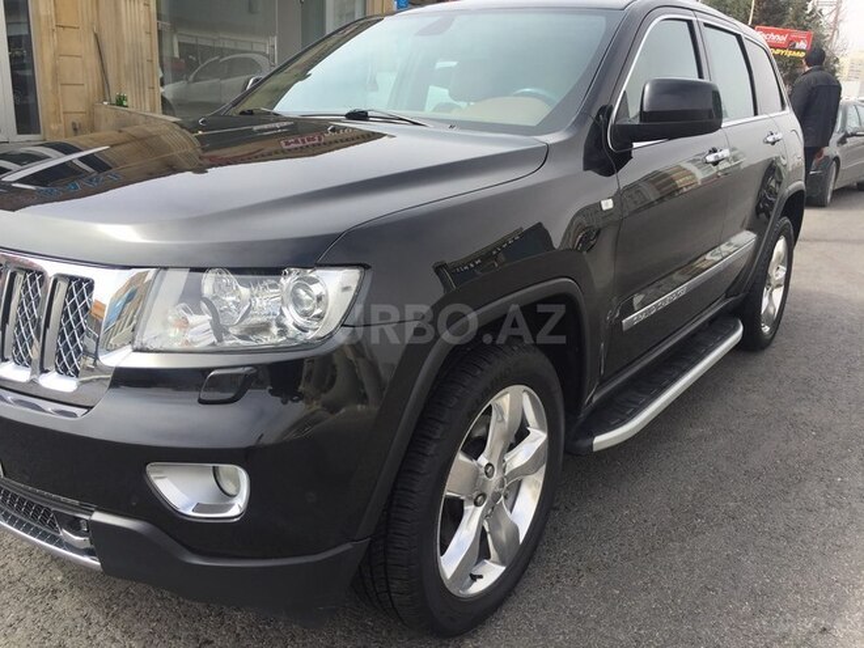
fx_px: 724
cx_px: 432
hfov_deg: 61.7
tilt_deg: -18.0
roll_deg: -3.4
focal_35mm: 29
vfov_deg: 48.2
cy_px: 324
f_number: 2.2
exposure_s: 1/1068
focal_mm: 4.15
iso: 32
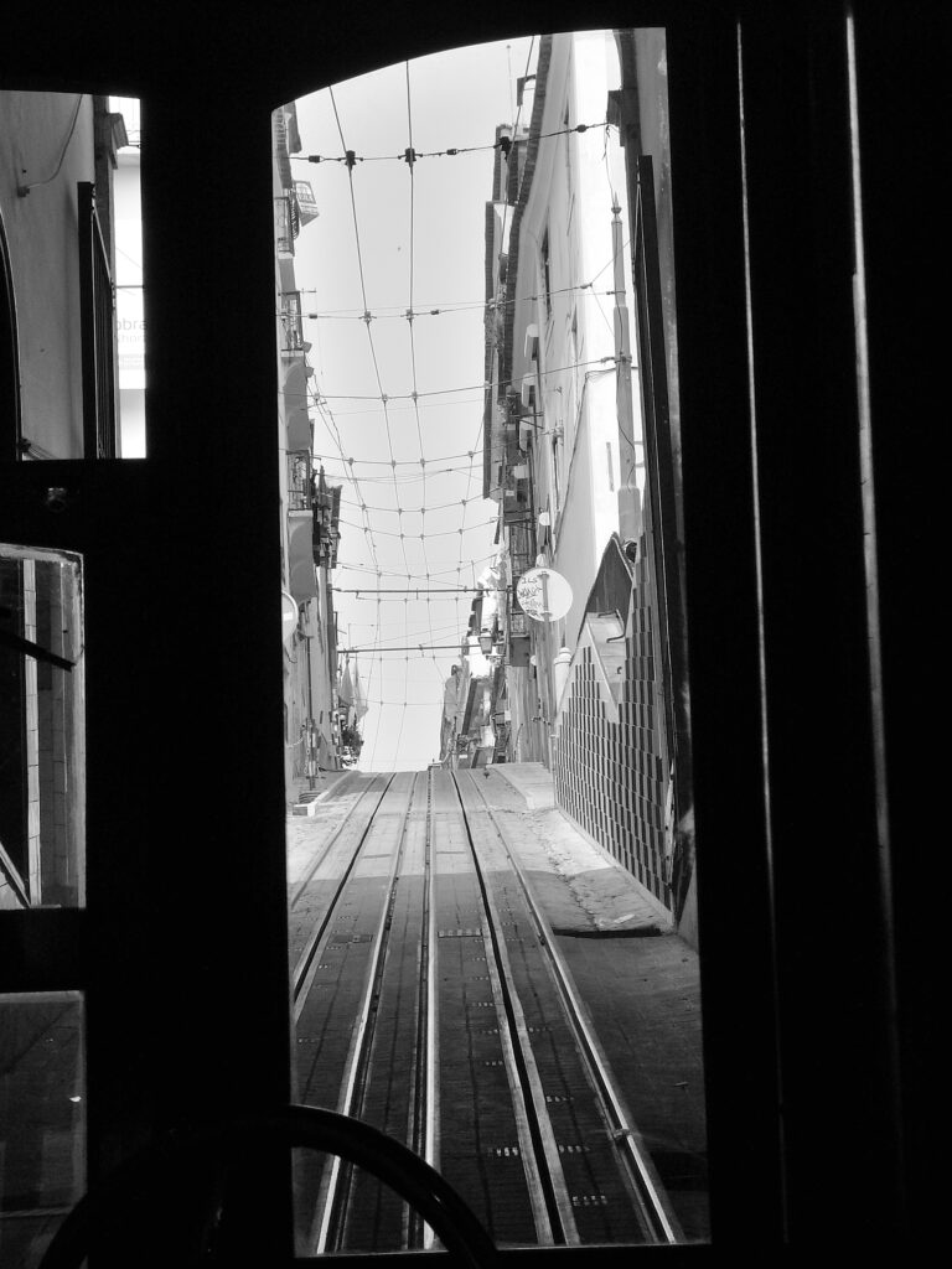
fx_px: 3740
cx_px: 476
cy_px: 634
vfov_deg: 19.3
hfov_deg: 14.5
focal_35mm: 102
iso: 80
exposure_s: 1/200
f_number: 5.6
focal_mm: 16.8
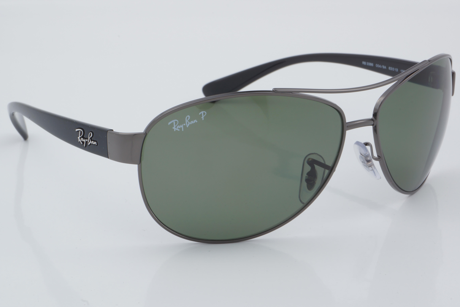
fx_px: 1054
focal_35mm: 82
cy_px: 154
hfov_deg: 24.6
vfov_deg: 16.6
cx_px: 230
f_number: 32
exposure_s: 1/4
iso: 100
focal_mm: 55
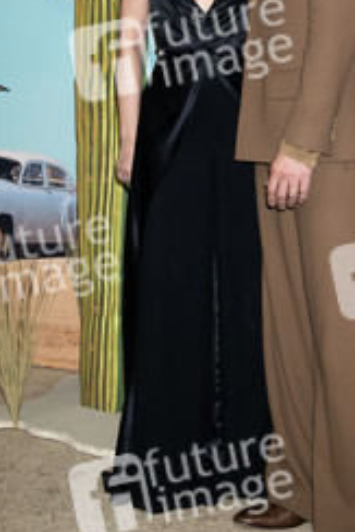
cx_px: 244
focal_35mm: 72
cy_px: 159
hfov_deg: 18.9
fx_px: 1063
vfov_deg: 27.8
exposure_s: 1/200
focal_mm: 44
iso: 400
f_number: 5.6
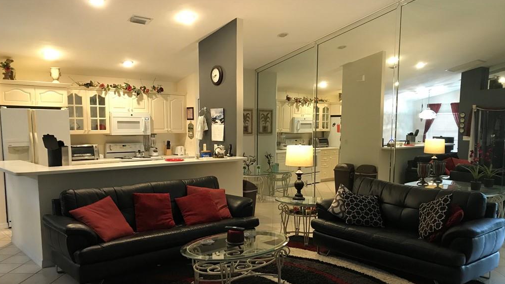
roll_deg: +0.4
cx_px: 251
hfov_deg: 62.6
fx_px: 415
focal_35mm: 31
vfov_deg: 37.5
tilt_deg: -6.3
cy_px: 179
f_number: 1.8
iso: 64
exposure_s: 1/15
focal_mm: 3.99
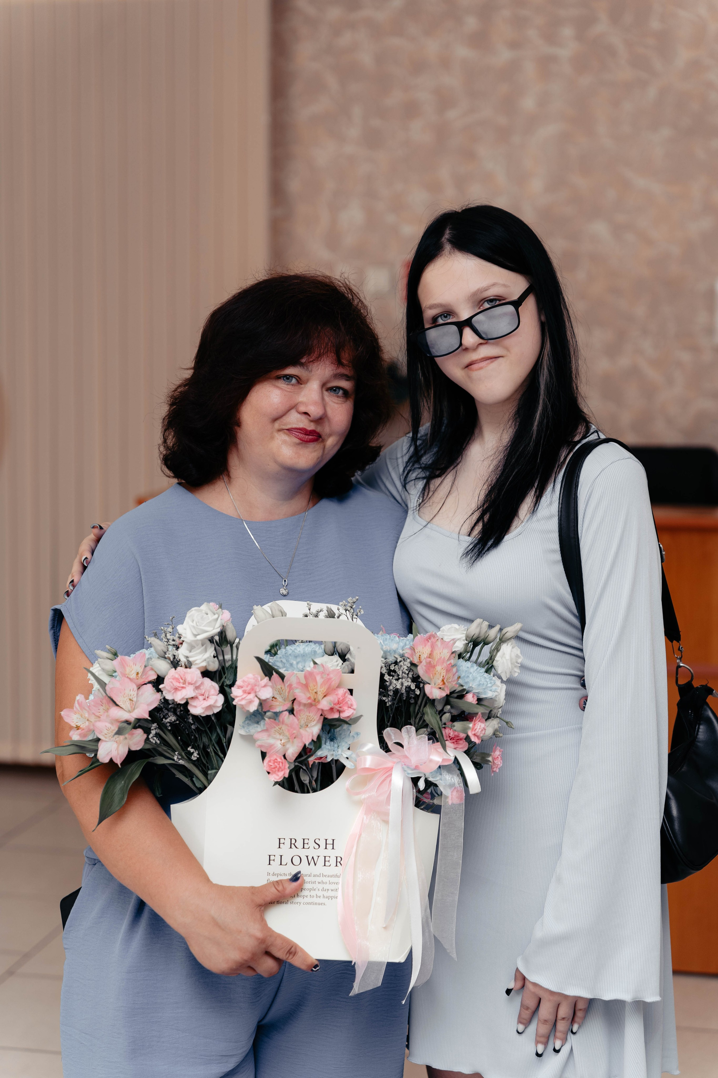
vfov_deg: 31.0
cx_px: 359
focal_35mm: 65
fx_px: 1944
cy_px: 539
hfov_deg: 20.9
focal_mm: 65
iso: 50
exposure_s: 1/200
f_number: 2.8
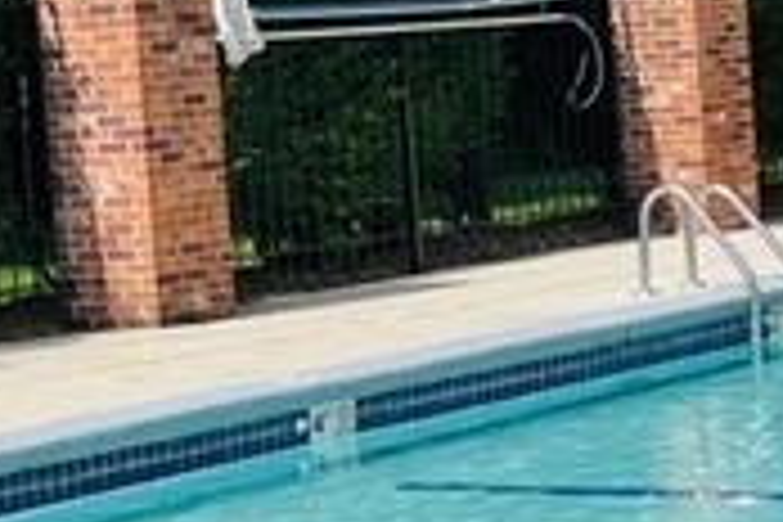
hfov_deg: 12.9
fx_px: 3458
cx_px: 324
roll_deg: +4.9
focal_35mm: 159
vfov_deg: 8.6
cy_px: 254
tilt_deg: -3.8
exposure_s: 1/5291
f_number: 1.6
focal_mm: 4.2
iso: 32
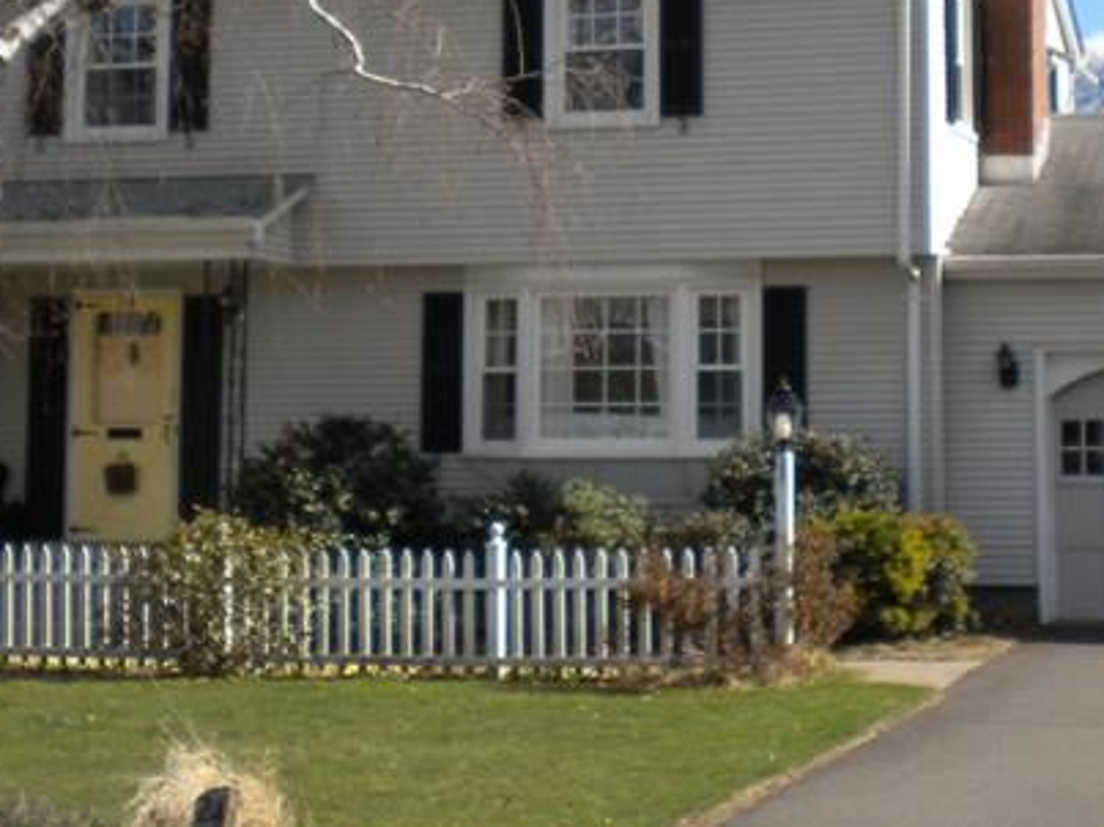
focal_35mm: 89
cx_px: 792
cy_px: 30
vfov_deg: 16.3
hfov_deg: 21.9
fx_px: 2838
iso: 80
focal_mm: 6.3
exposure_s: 1/541
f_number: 4.6
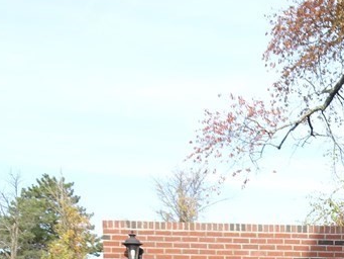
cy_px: 359
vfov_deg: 15.9
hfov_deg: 19.9
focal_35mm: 87
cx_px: 491
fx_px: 865
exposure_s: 1/250
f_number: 3.5
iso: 80
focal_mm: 4.92
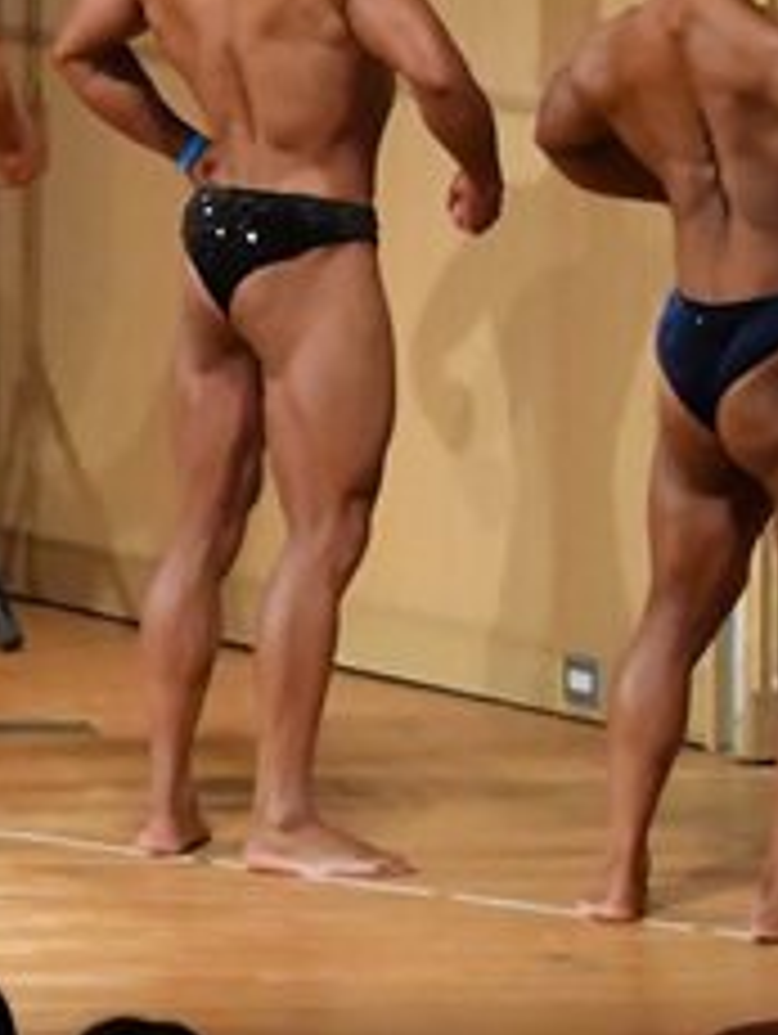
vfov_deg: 4.1
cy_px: 261
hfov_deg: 3.1
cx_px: -241
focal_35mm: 485
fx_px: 14507
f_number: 5.6
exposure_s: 1/400
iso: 11400
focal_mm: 100
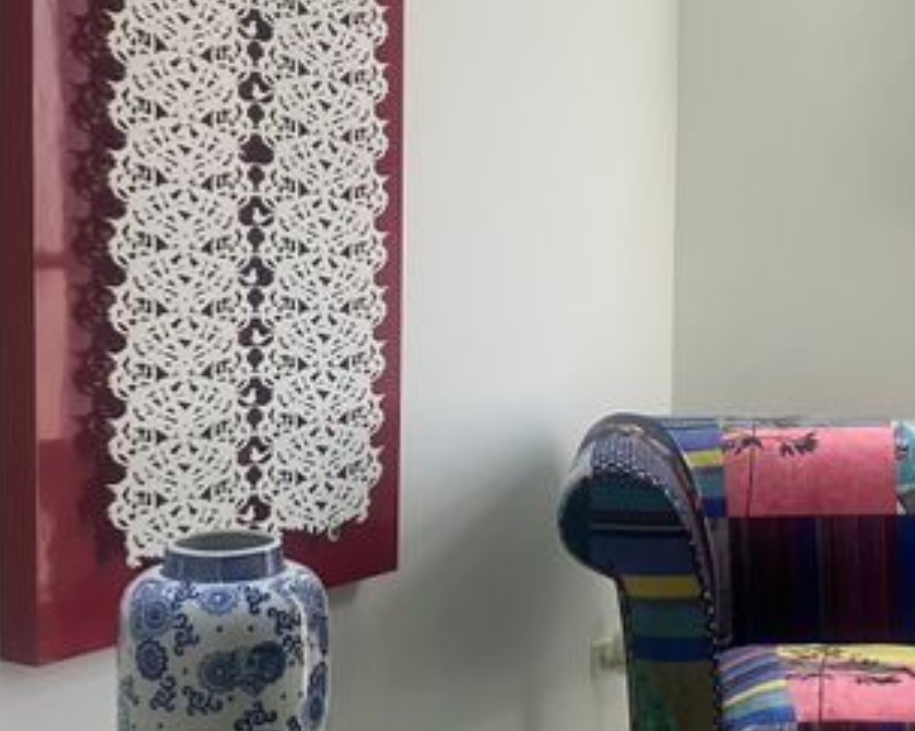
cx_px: 609
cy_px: 403
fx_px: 1624
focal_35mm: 60
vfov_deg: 25.4
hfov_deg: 31.2
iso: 160
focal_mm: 3.99
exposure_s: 1/60
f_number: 1.8
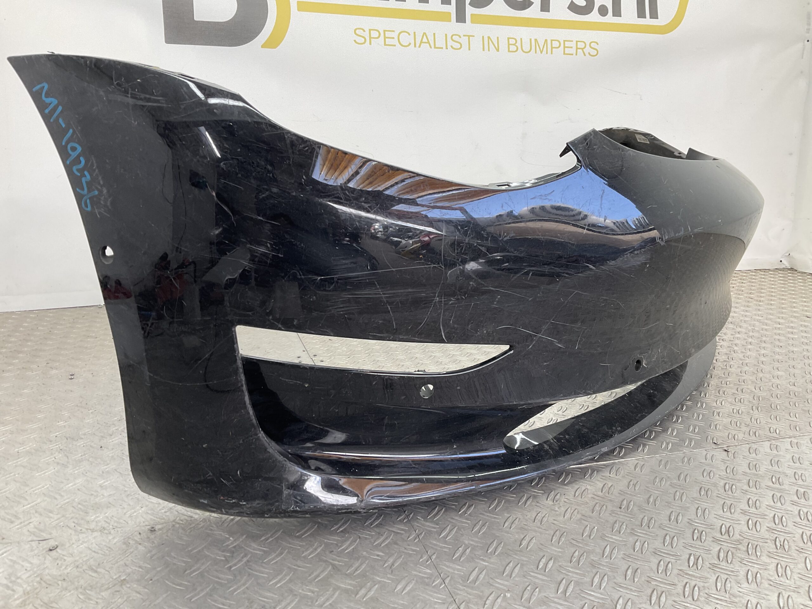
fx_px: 680
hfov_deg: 61.7
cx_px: 406
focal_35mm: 29
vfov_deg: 48.2
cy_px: 304
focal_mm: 3
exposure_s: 1/100
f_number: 1.8
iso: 25
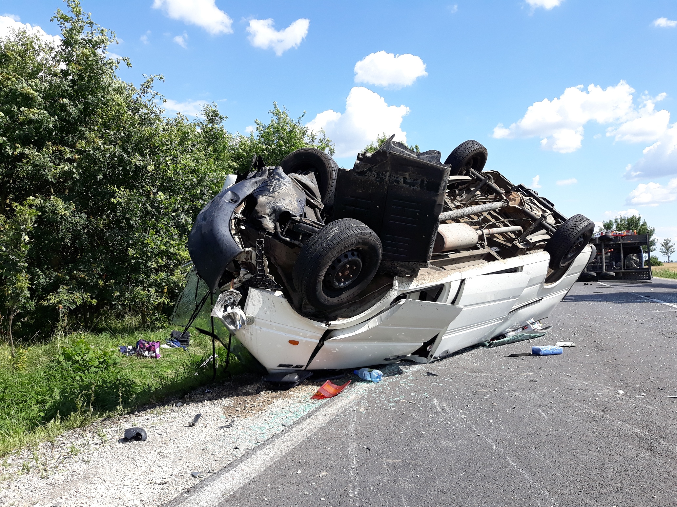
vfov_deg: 51.4
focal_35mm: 27
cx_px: 338
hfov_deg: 65.3
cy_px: 254
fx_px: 528
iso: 40
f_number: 1.7
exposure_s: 1/1107
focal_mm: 3.71
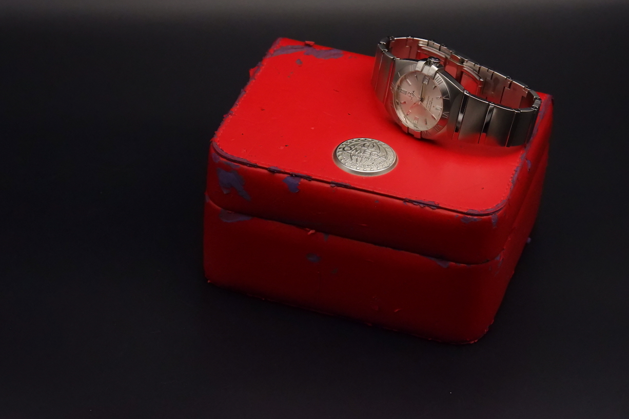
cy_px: 192
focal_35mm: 123
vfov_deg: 11.1
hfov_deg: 16.7
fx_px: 2149
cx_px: 296
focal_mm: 74.1
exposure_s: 1/4000
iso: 6400
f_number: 7.1
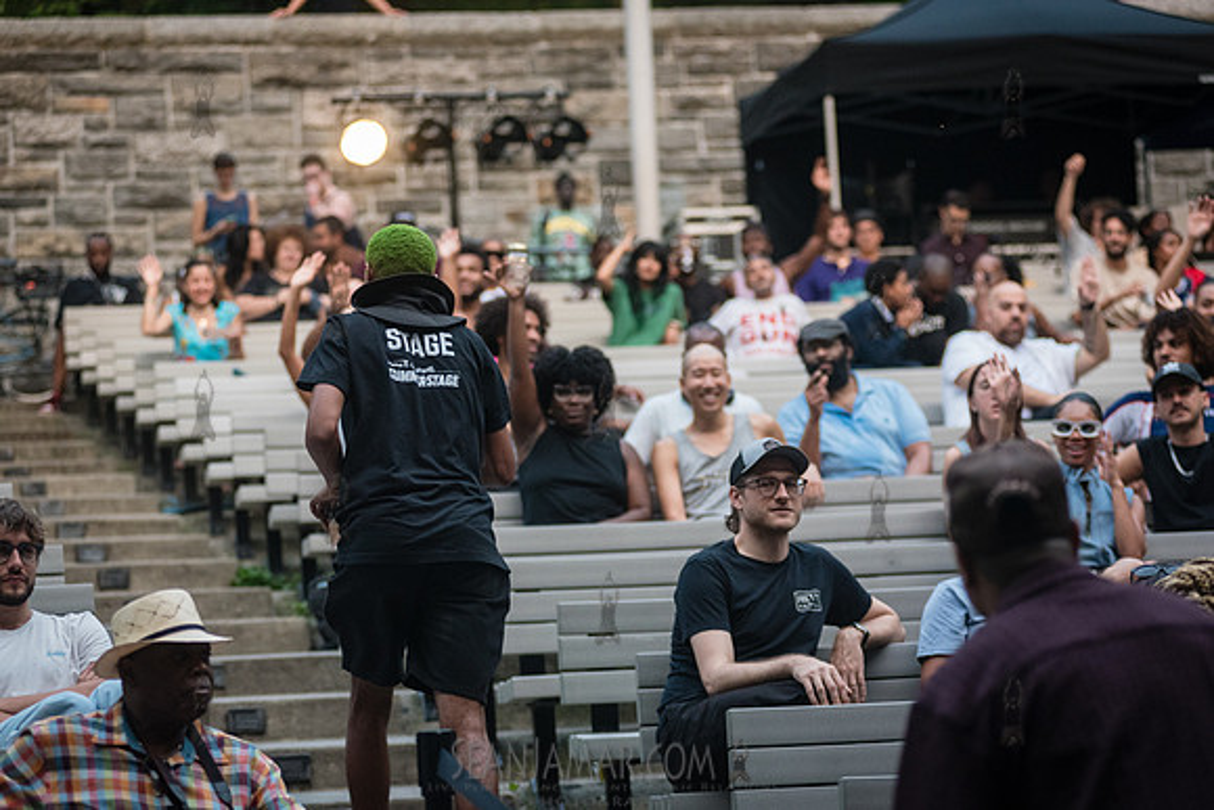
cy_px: 405
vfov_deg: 12.2
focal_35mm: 112
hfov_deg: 18.3
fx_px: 3778
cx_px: 607
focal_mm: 112
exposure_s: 1/800
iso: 3200
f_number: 3.2
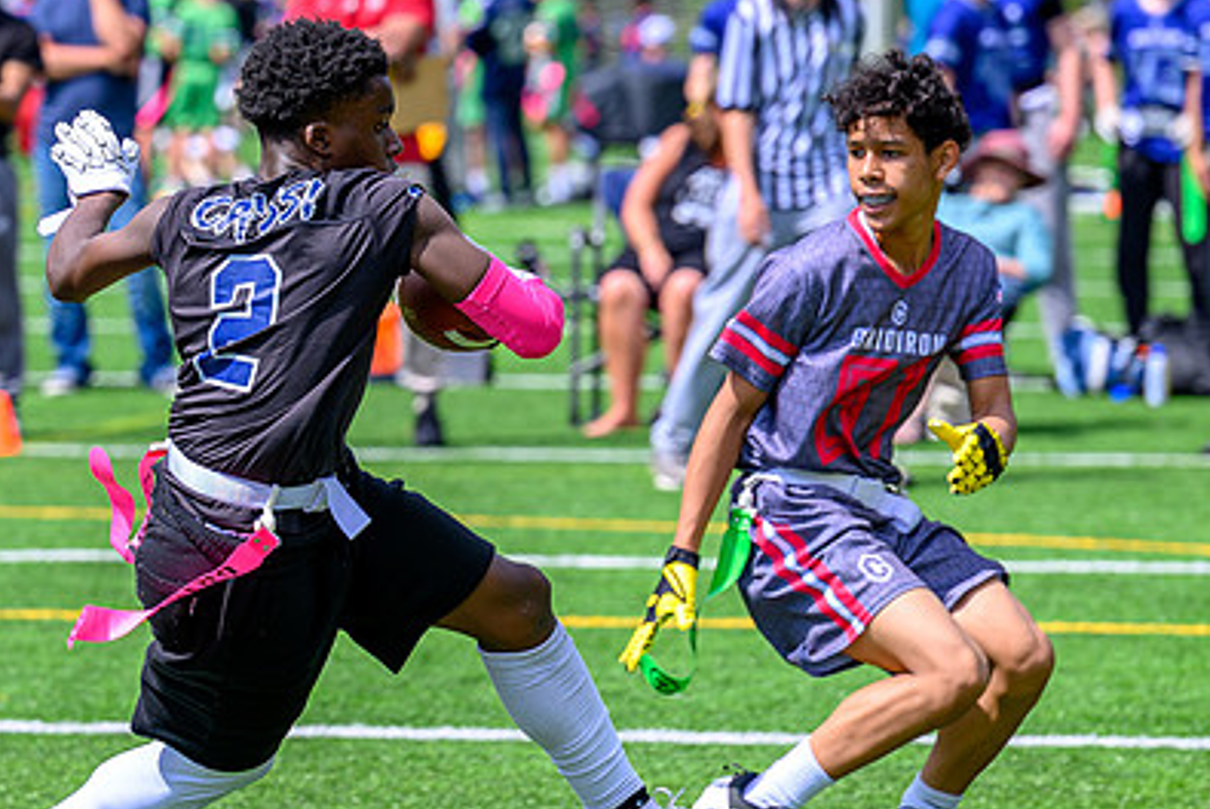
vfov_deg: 6.2
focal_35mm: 222
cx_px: 291
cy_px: 467
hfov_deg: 9.2
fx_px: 7467
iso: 64
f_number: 3.2
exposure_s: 1/800
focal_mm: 110
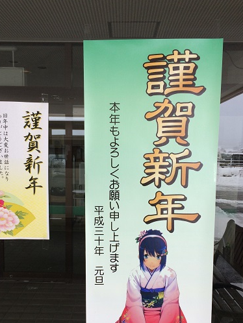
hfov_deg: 37.7
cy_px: 204
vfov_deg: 48.4
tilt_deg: -9.0
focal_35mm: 38
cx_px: 109
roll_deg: +0.2
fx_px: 355
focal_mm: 4.15
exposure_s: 1/205
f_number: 2.2
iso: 32
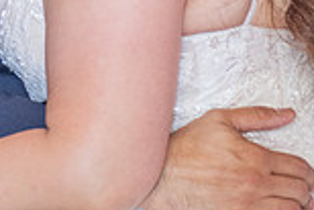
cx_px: -225
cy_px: 20
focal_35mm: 379
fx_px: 3309
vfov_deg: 3.6
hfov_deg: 5.4
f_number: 3.5
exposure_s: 1/160
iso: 1600
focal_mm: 70
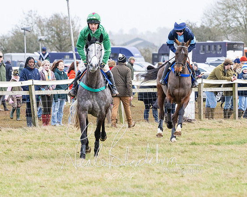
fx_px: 2503
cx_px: 93
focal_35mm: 343
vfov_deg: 4.5
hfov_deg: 5.6
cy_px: 113
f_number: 4
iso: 800
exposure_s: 1/1250
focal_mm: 155
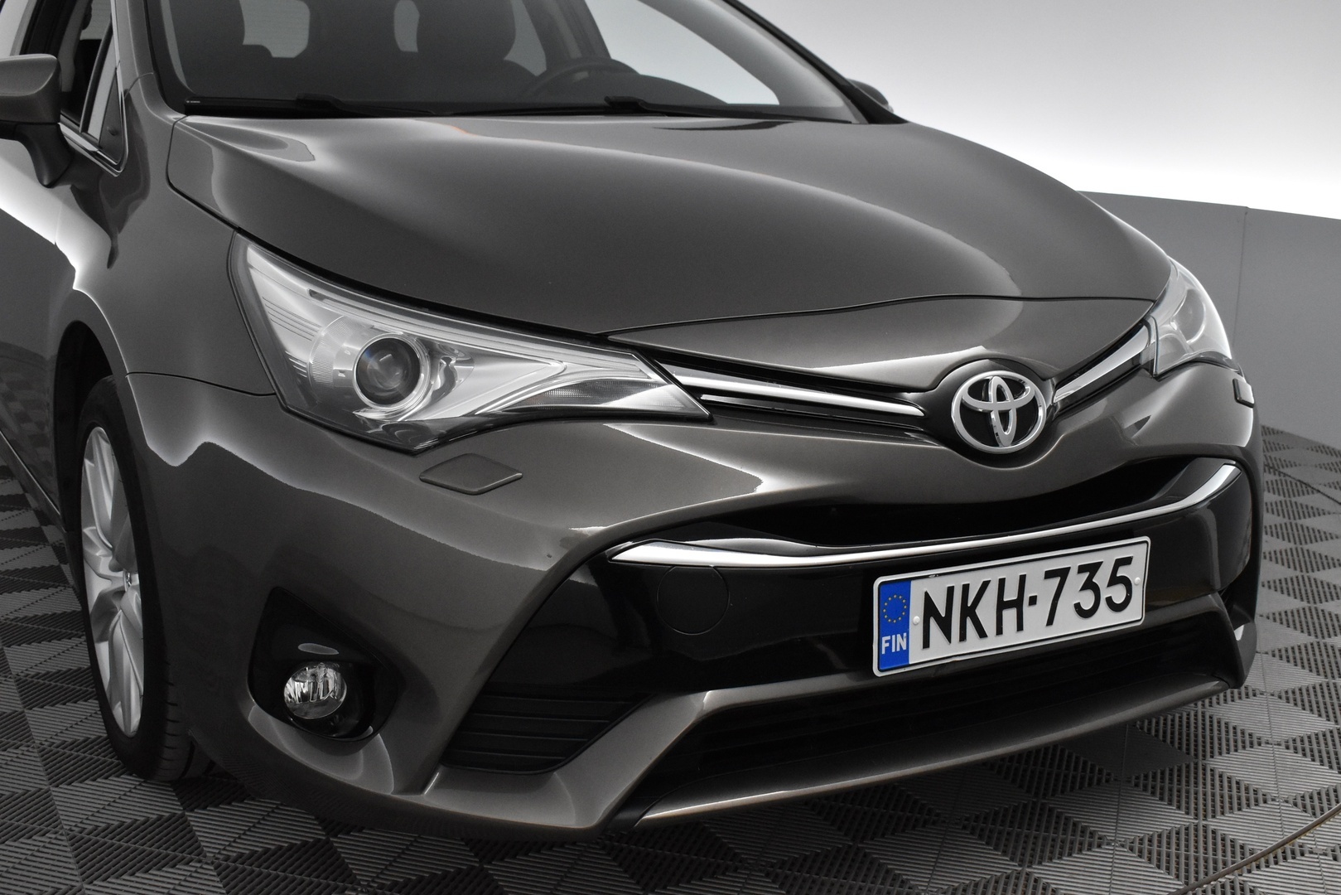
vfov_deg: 30.9
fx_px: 1621
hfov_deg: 45.0
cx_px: 670
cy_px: 448
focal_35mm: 44
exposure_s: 1/160
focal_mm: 29
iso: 3200
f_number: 6.3
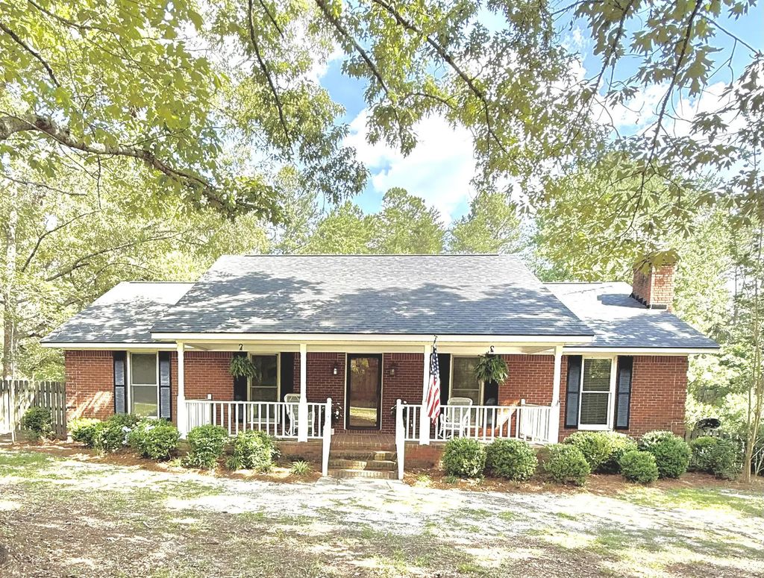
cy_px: 289
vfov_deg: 86.0
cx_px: 382
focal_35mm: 14
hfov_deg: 101.9
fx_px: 310
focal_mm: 2.22
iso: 64
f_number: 2.2
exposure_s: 1/328
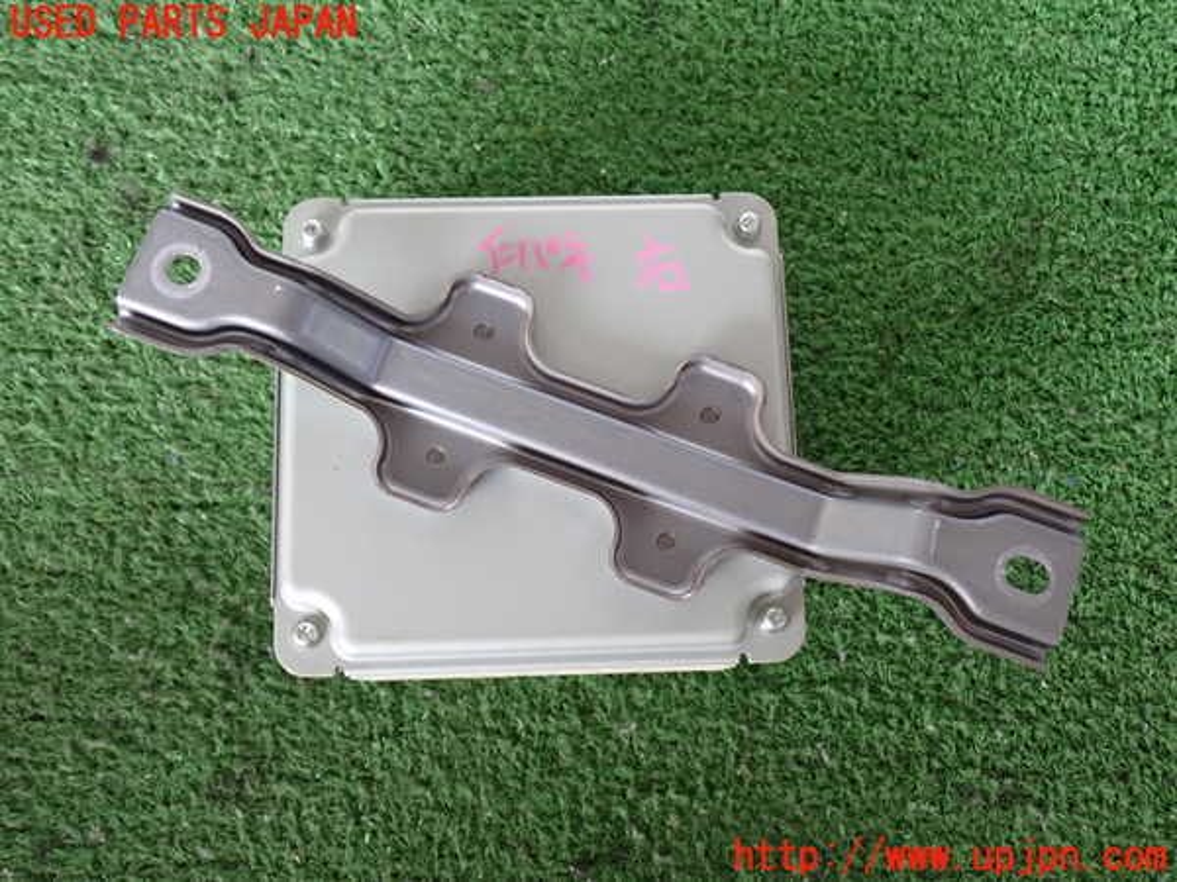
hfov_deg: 51.4
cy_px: 441
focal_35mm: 36
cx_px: 588
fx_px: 1224
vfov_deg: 39.7
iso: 250
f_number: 2.5
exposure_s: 1/40
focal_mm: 6.37
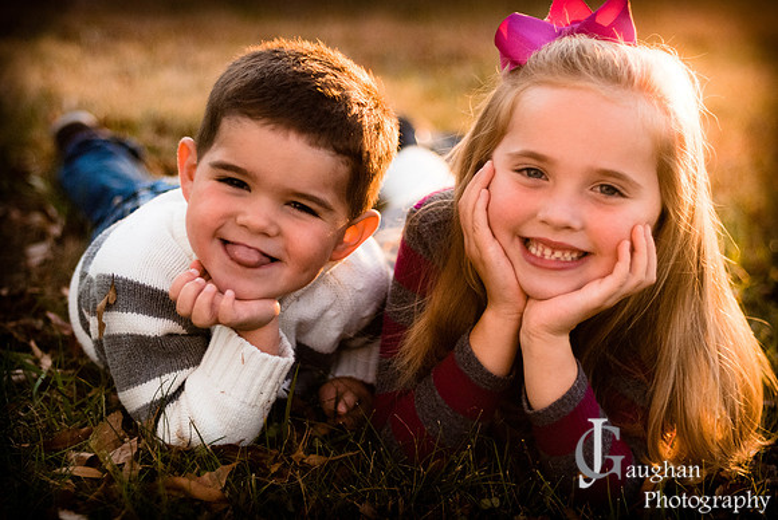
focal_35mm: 75
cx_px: 389
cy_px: 260
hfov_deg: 27.0
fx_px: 1622
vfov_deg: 18.2
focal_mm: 50
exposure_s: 1/3200
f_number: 1.8
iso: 640
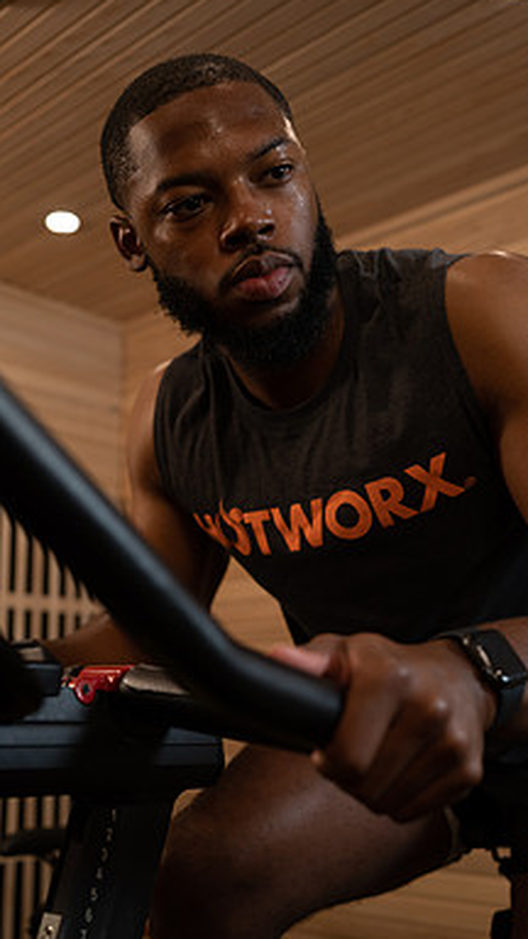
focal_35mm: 43
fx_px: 1070
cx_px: 208
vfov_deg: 47.4
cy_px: 479
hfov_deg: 27.6
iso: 400
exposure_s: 1/160
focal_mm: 35
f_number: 2.8
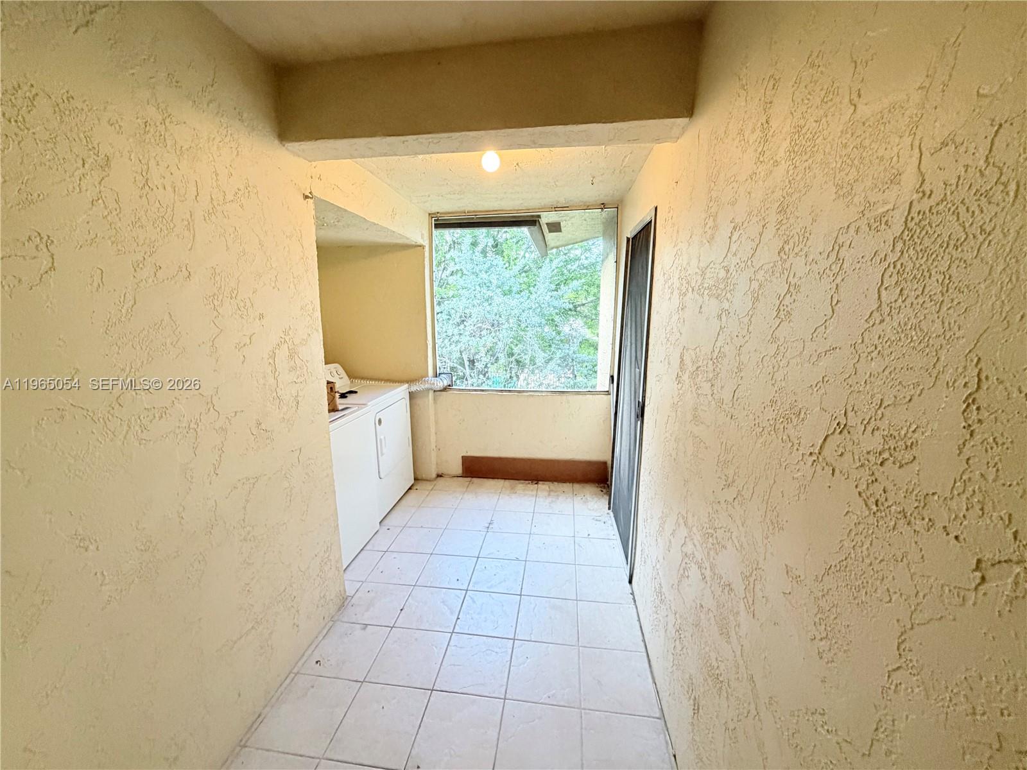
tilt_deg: -9.9
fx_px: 415
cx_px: 514
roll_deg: -0.4
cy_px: 385
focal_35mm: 14
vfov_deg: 85.7
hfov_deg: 102.1
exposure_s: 1/60
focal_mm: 2.22
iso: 400
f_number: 2.2
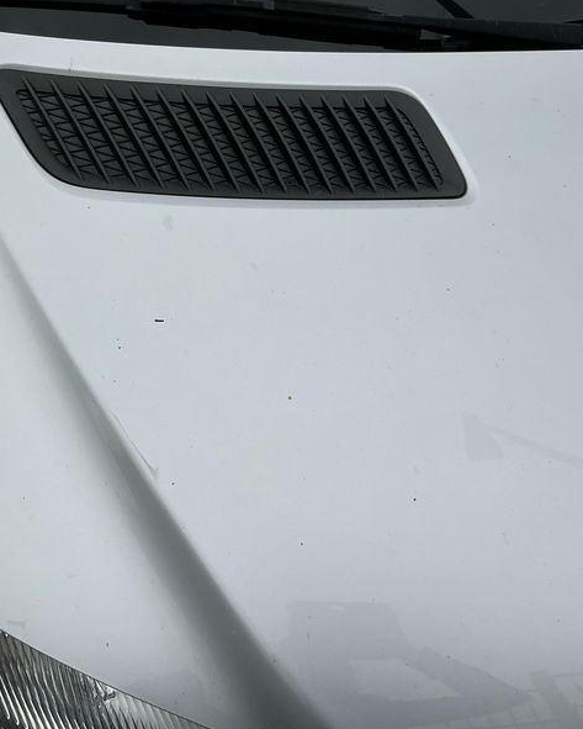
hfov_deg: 40.0
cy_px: 364
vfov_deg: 49.1
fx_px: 798
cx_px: 346
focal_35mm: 37
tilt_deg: -39.4
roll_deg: -7.0
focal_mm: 3
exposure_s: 1/1168
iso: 25
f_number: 1.8
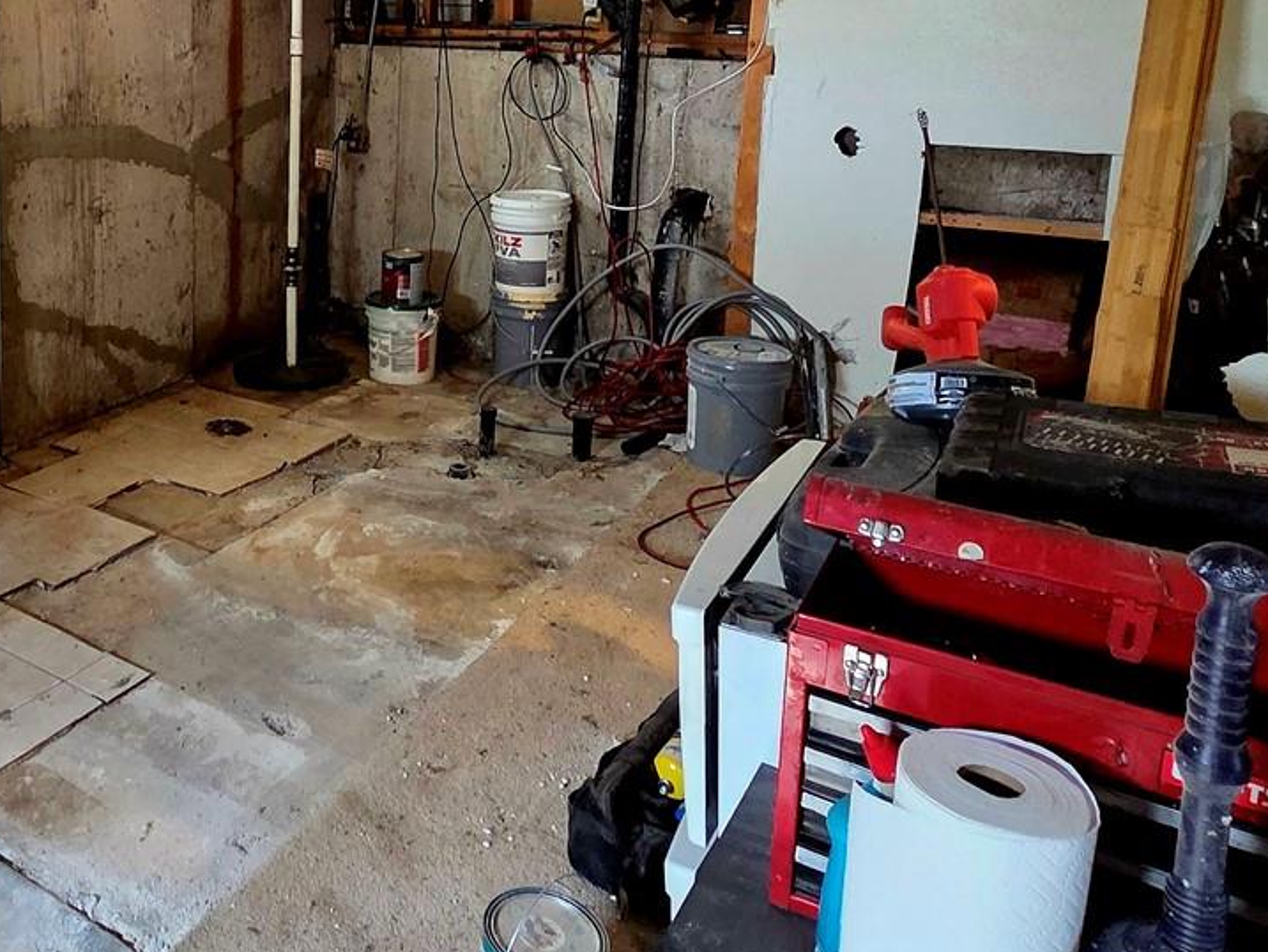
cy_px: 212
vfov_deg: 46.1
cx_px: 262
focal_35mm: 29
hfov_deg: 57.3
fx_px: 1062
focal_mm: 2.2
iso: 1000
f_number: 2.2
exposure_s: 1/60.2
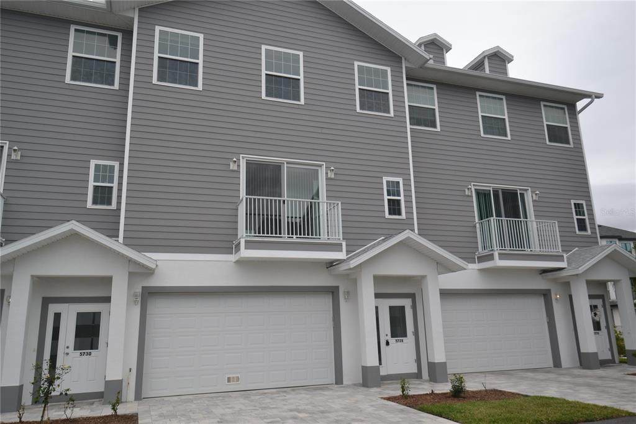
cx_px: 318
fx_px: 450
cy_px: 212
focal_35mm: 26
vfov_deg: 50.4
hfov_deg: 70.5
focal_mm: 17
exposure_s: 1/160
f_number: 6.3
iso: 100
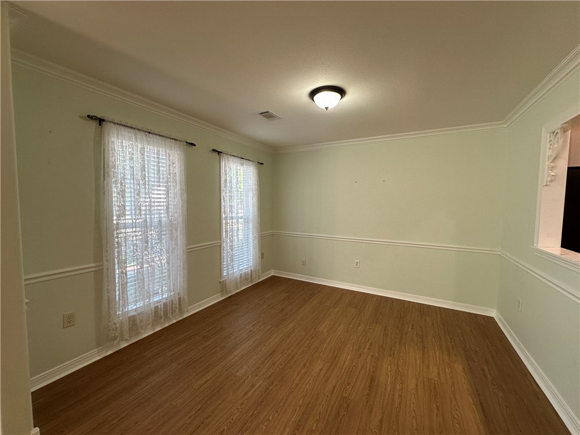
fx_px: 235
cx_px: 290
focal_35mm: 14
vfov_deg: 85.7
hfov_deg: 102.1
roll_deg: -0.7
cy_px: 218
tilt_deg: -2.4
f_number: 2.2
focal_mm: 2.22
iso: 160
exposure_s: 1/120
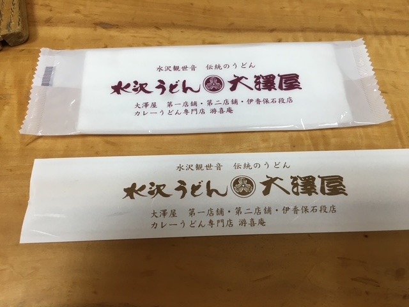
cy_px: 154
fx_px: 343
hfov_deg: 61.7
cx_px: 204
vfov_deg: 48.2
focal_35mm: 29
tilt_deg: -63.5
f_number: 2.2
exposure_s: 1/33
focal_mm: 4.15
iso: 100
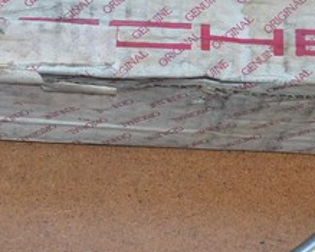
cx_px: -10
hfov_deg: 13.2
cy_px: 116
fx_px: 1342
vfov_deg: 10.7
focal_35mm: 144
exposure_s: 1/60
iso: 1000
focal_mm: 28
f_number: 4.5
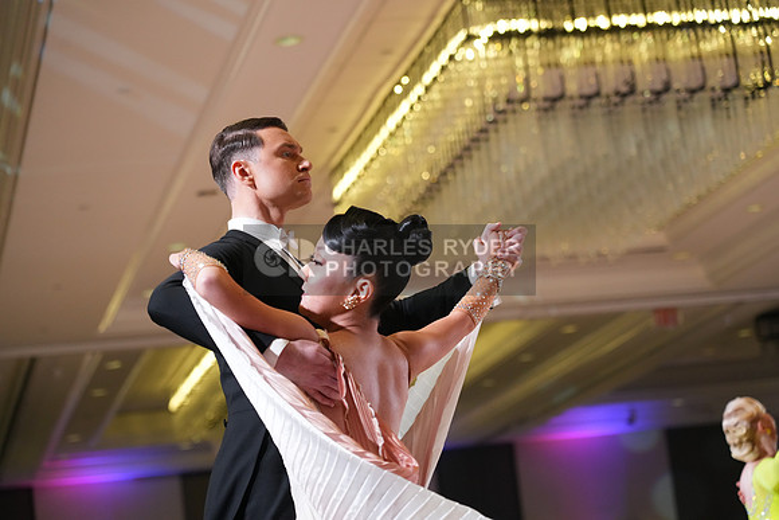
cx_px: 390
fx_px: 2273
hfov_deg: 19.5
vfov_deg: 13.0
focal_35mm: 105
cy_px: 260
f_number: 4
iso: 3200
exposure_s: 1/400
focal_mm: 105
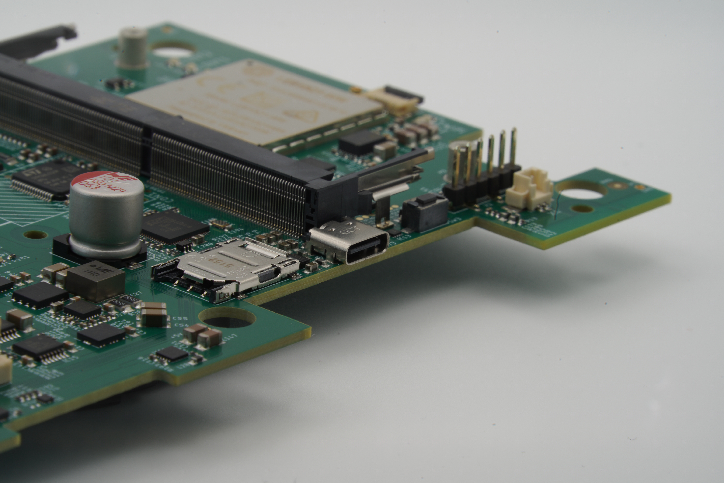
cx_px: 362
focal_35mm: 200
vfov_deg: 6.9
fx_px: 4022
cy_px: 242
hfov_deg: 10.3
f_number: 25
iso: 100
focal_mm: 200
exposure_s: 1/2
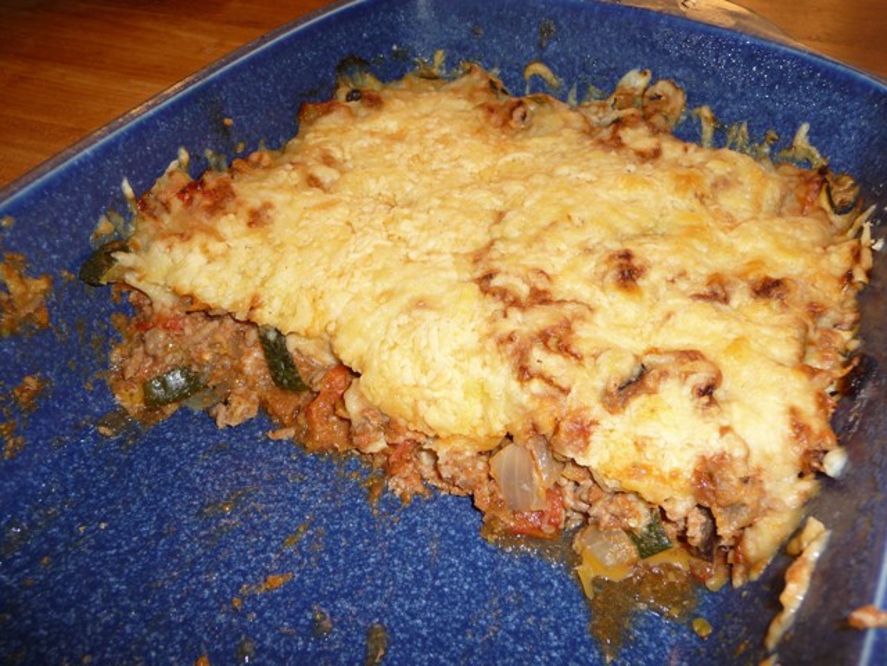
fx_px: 820
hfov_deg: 56.8
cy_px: 333
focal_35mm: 32
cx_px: 444
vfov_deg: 44.2
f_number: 3.5
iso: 100
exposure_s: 1/30
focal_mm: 5.3
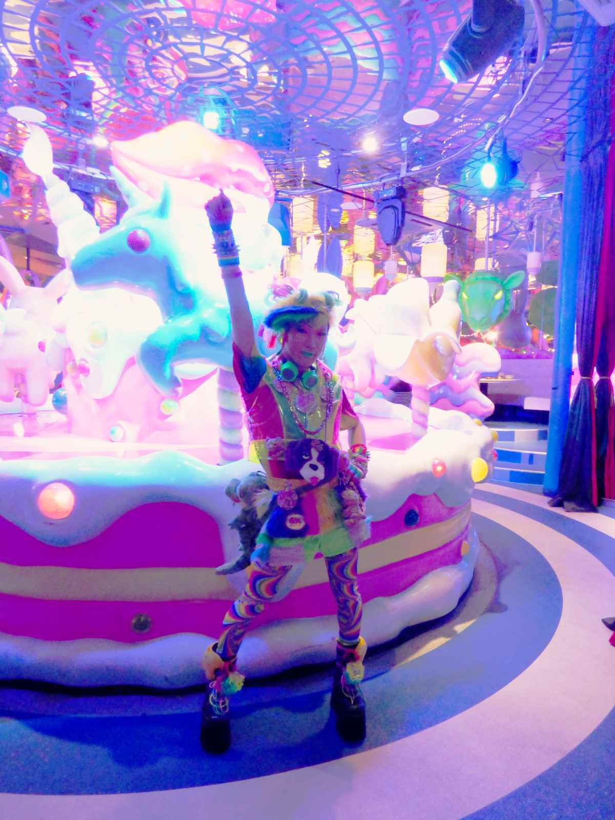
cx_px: 308
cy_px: 410
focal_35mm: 20
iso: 400
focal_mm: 3.58
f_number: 2.8
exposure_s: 1/20
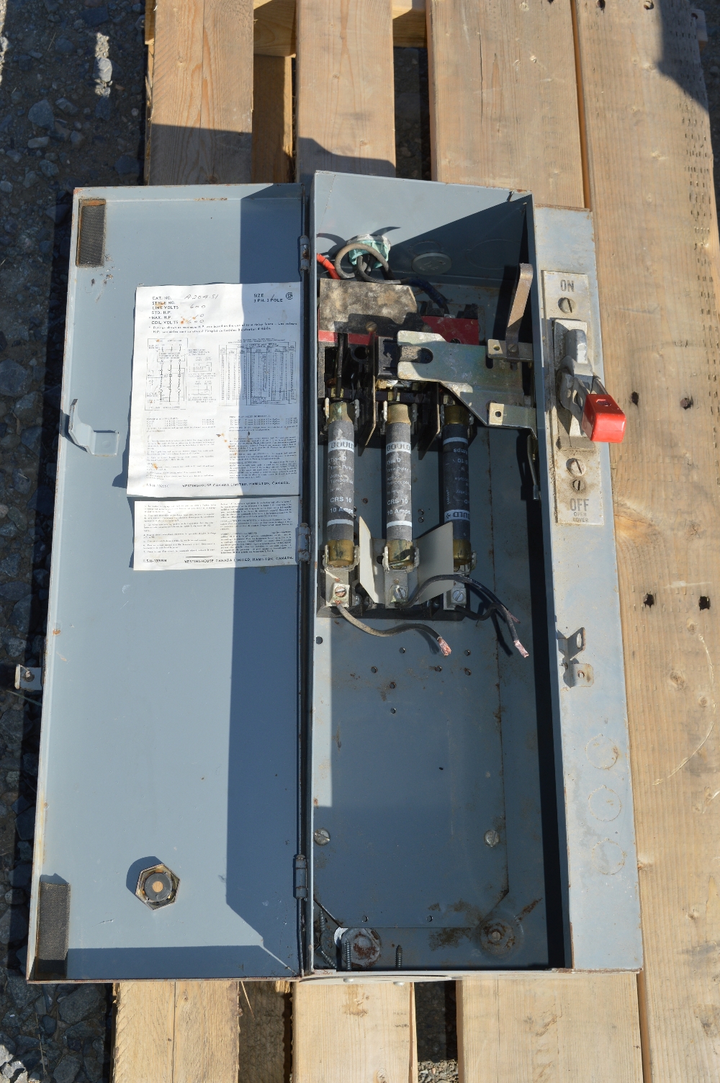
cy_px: 542
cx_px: 360
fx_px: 1443
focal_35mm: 48
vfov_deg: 41.1
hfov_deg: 28.0
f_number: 9
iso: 100
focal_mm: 32
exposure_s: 1/200
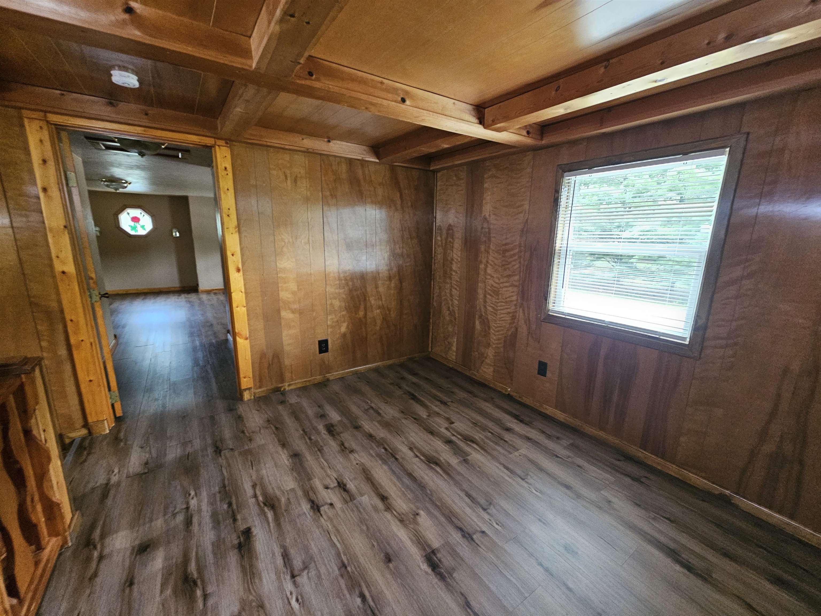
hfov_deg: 106.2
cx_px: 410
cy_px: 308
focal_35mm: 13
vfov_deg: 89.9
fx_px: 308
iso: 640
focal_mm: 2.2
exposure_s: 1/24
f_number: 2.2
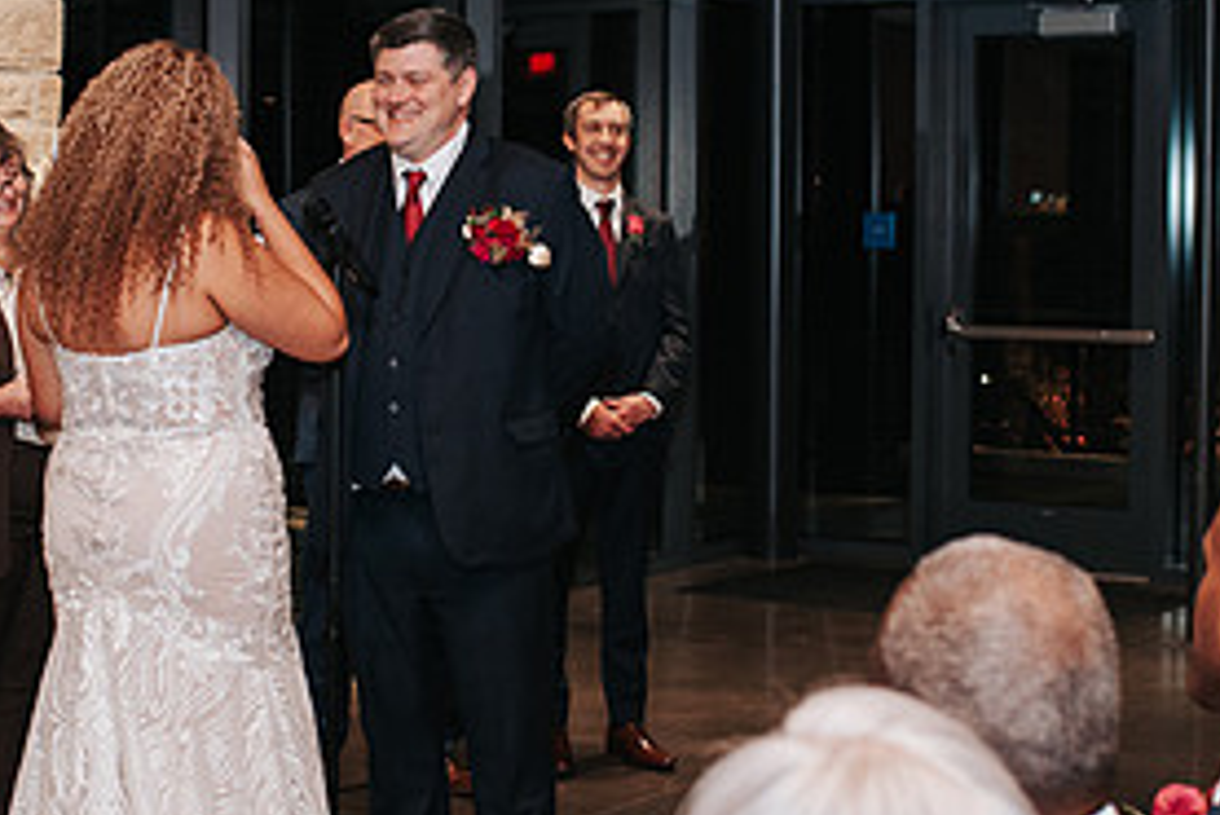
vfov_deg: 16.4
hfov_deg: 24.3
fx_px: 2814
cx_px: 412
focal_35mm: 83
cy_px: 224
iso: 1000
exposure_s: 1/200
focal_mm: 35
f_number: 2.8
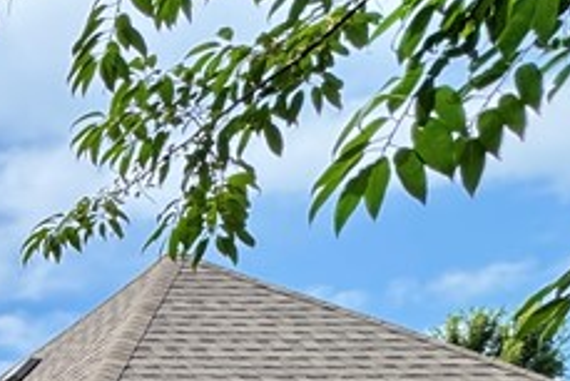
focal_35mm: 65
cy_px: 722
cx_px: -431
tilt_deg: -1.8
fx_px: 1030
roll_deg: +0.6
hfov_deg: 21.5
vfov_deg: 16.7
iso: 40
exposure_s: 1/482
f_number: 2.2
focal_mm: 2.22
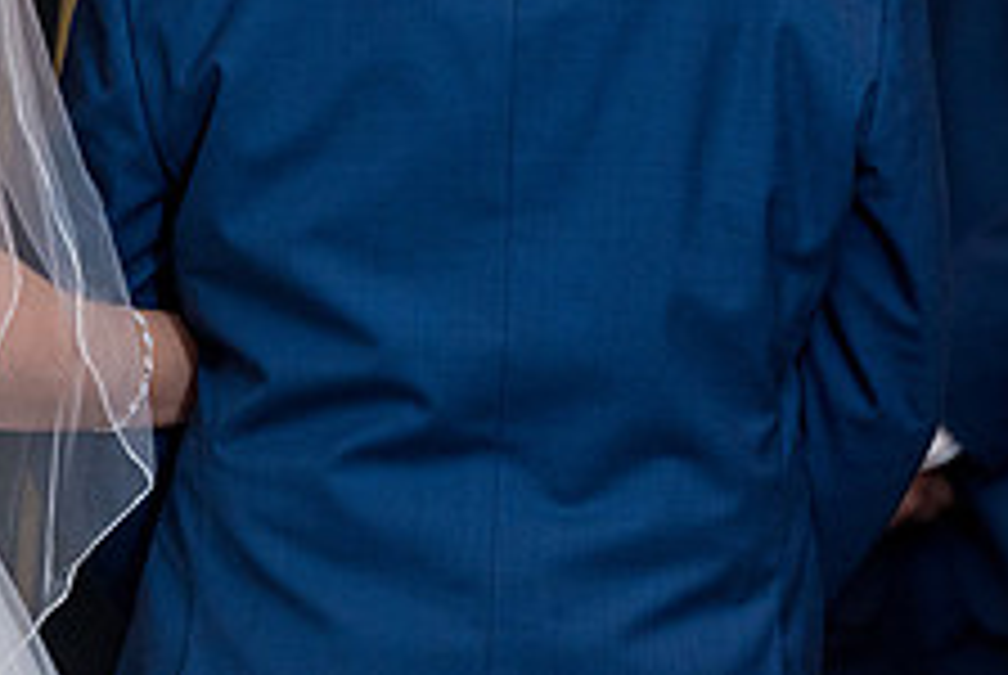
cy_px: -187
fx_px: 12981
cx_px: 171
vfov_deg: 3.0
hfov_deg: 4.4
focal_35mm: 463
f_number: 2.8
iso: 2000
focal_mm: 174
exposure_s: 1/200
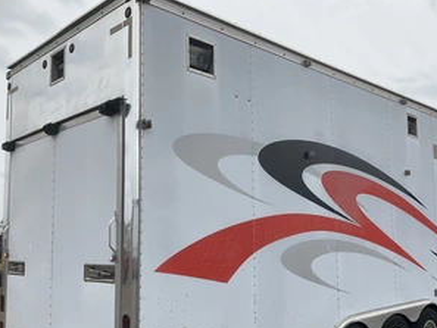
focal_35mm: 39
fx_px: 493
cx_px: 275
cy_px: 191
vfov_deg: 36.8
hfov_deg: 47.4
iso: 25
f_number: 1.8
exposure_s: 1/2141
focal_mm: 3
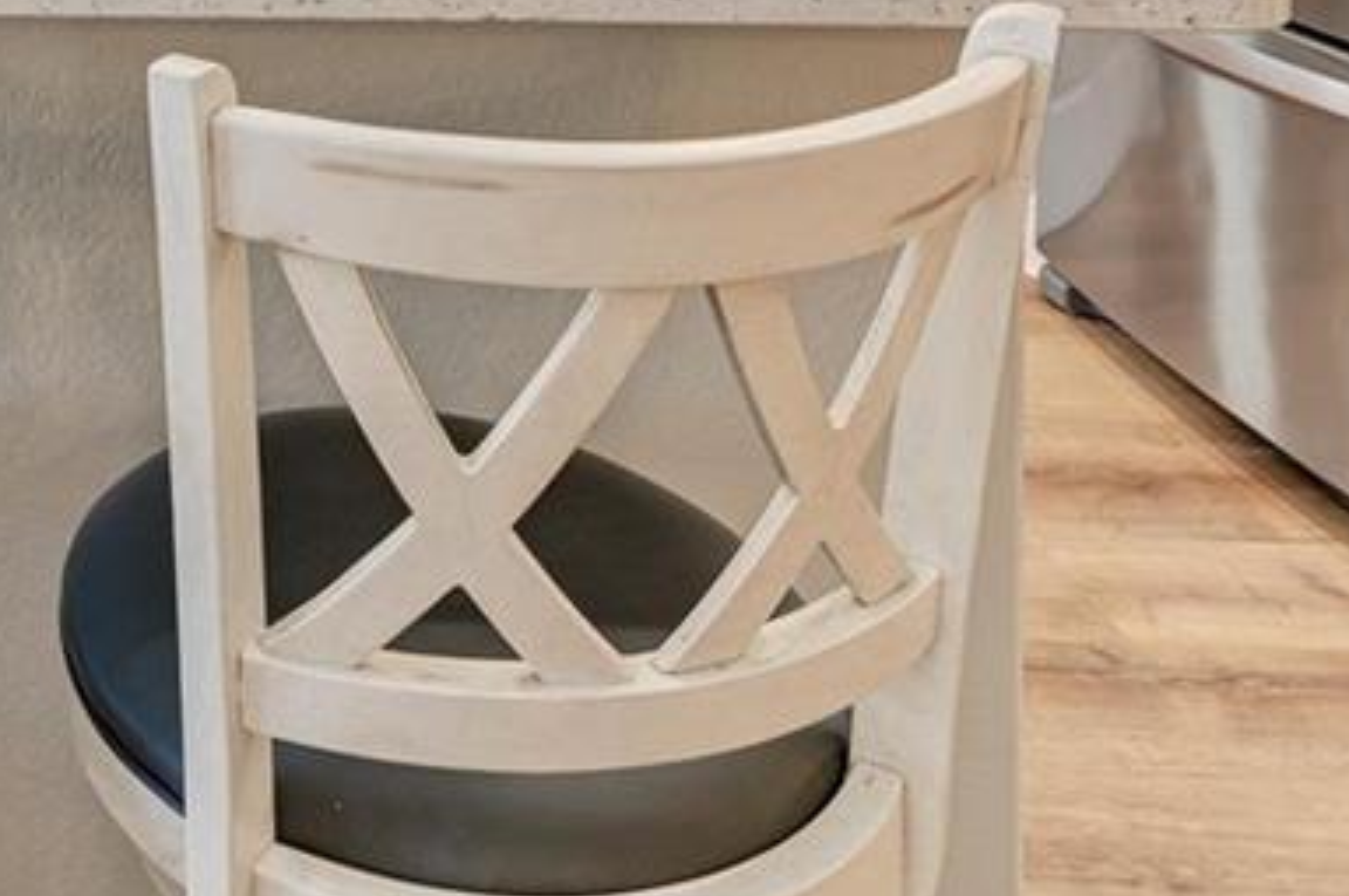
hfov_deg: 35.6
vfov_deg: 21.6
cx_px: -21
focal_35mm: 50
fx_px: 1871
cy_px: -515
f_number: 9
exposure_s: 1/2
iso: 200
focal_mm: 12
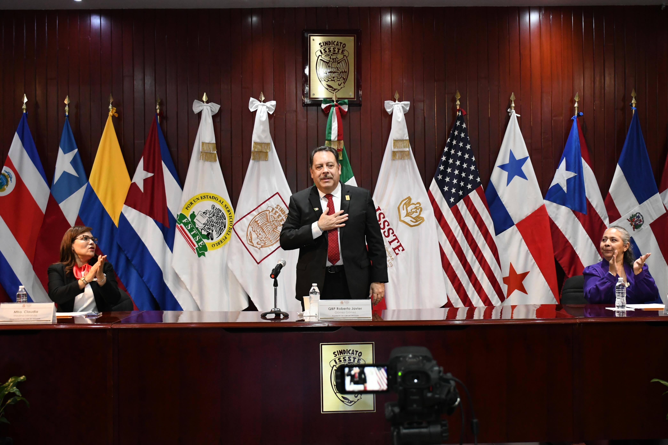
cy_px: 222
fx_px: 891
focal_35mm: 48
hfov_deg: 41.1
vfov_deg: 28.1
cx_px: 334
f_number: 5
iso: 2500
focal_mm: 32
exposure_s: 1/100
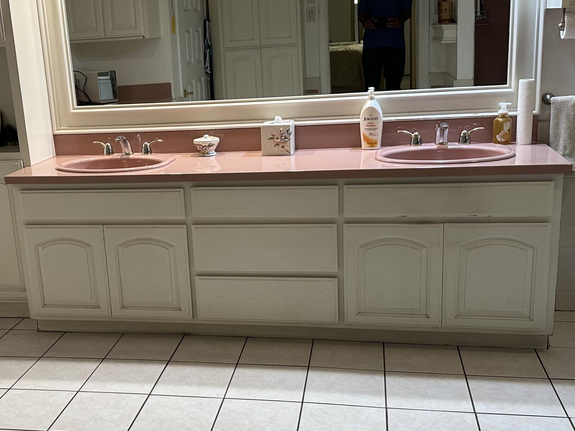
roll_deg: +5.1
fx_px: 731
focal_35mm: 44
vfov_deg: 32.9
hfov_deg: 42.5
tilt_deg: -14.2
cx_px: 202
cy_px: 235
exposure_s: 1/120
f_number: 1.78
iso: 160
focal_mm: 6.86
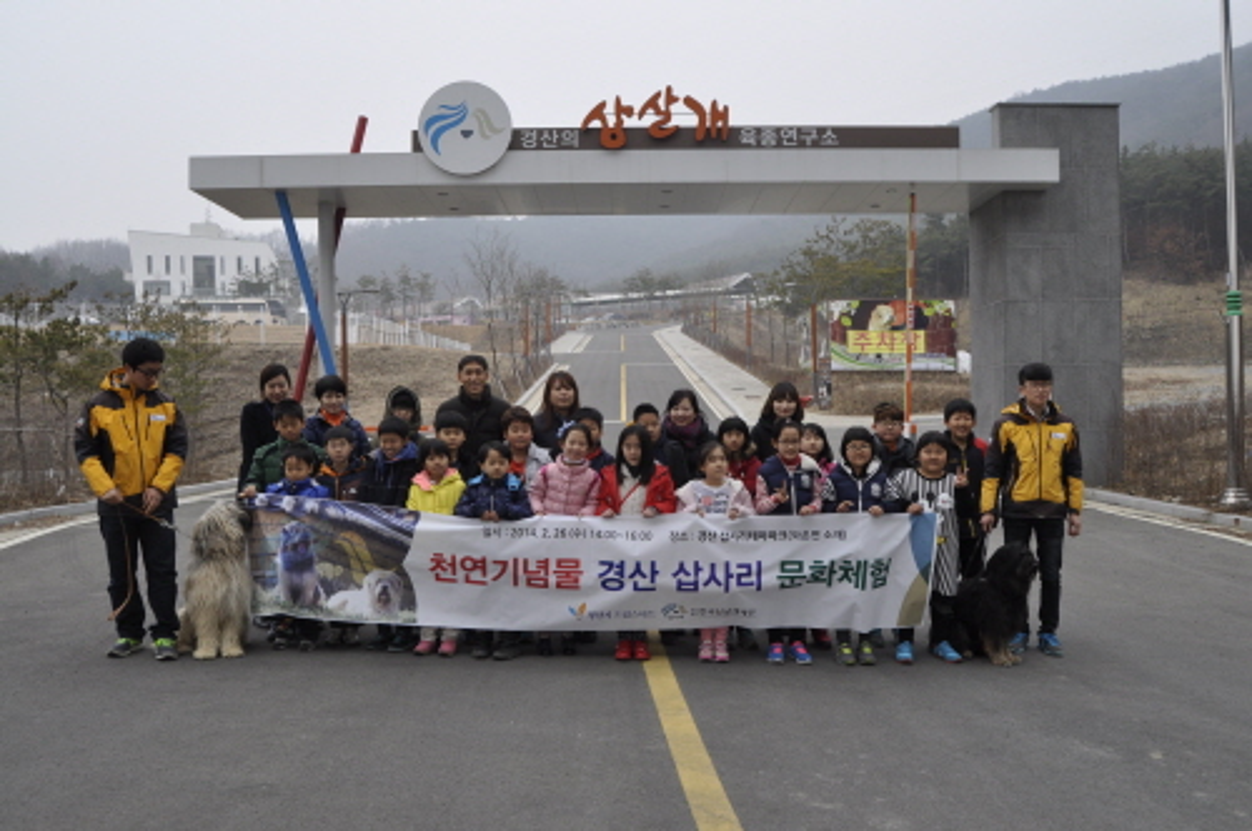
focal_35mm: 30
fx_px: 1042
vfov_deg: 43.5
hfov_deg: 62.0
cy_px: 416
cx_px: 626
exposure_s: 1/100
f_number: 8
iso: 200
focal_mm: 20
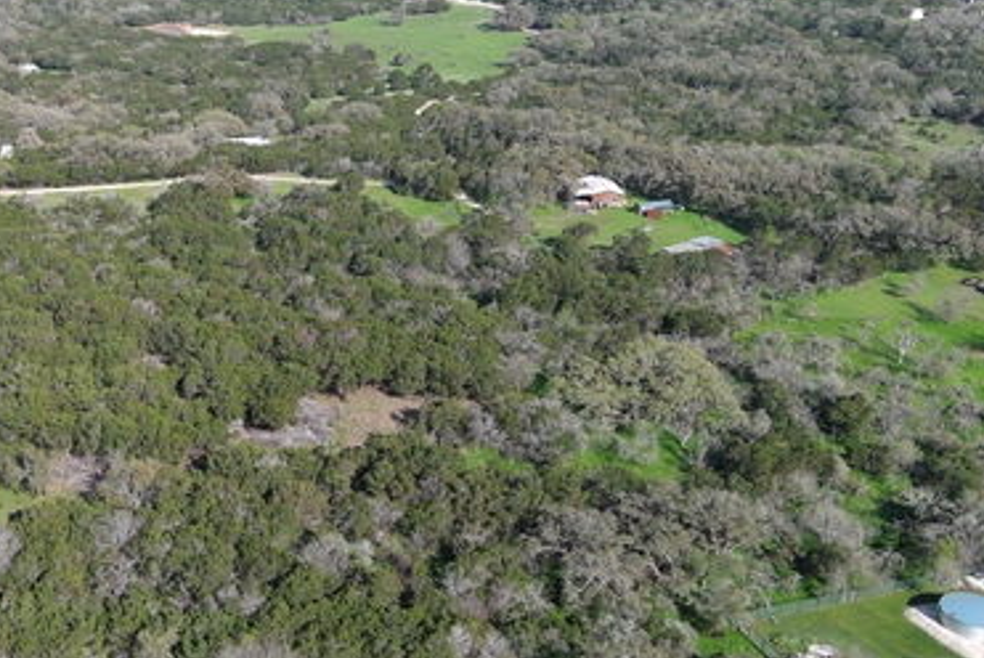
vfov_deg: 27.0
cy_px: 293
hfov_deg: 38.0
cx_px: 180
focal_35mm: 50
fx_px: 1368
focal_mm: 10.57
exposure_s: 1/891
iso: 100
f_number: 2.8
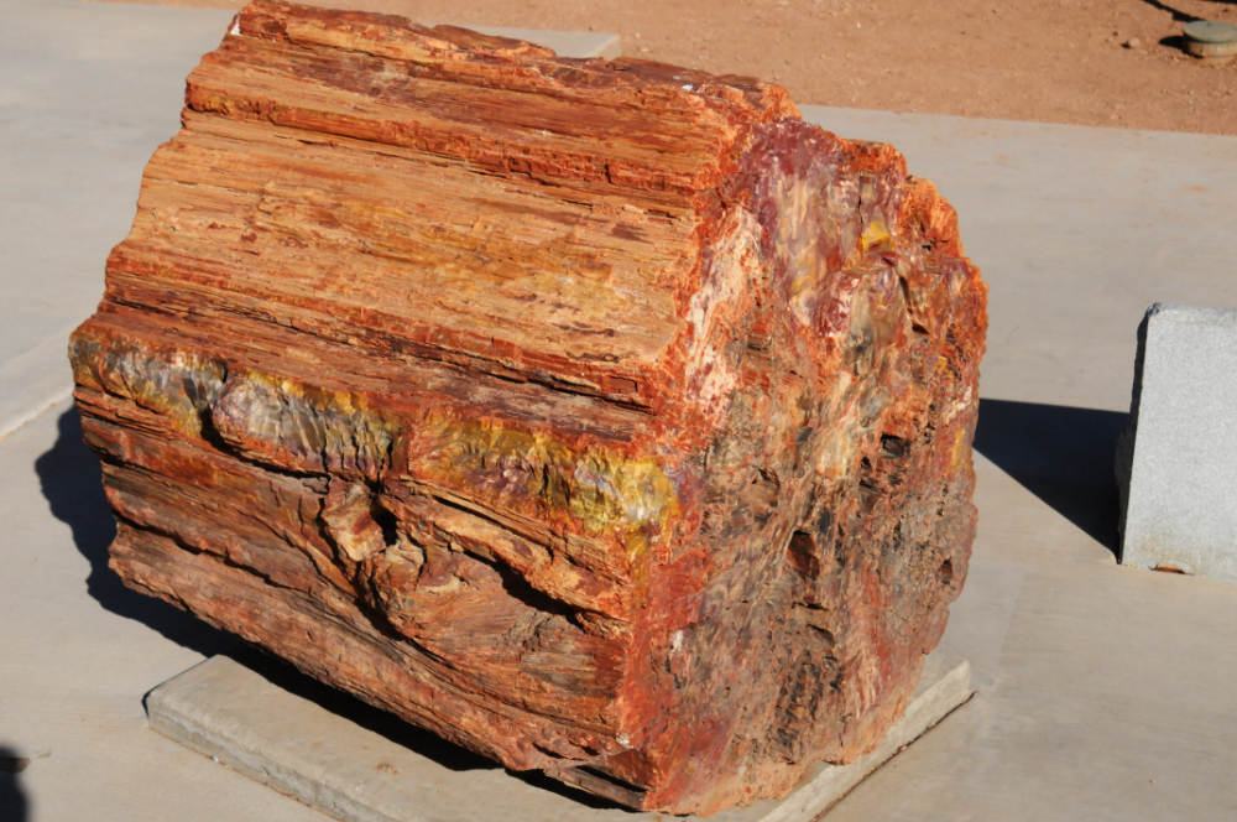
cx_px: 618
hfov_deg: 31.9
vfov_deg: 21.5
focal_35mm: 63
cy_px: 411
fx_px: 2162
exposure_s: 1/3200
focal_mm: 42
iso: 800
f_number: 9
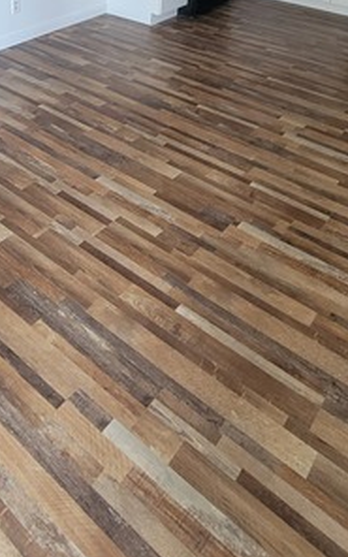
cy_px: 94
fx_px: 470
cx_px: 106
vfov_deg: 55.8
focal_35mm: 31
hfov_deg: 39.9
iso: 250
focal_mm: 2.2
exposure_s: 1/60
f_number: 2.2
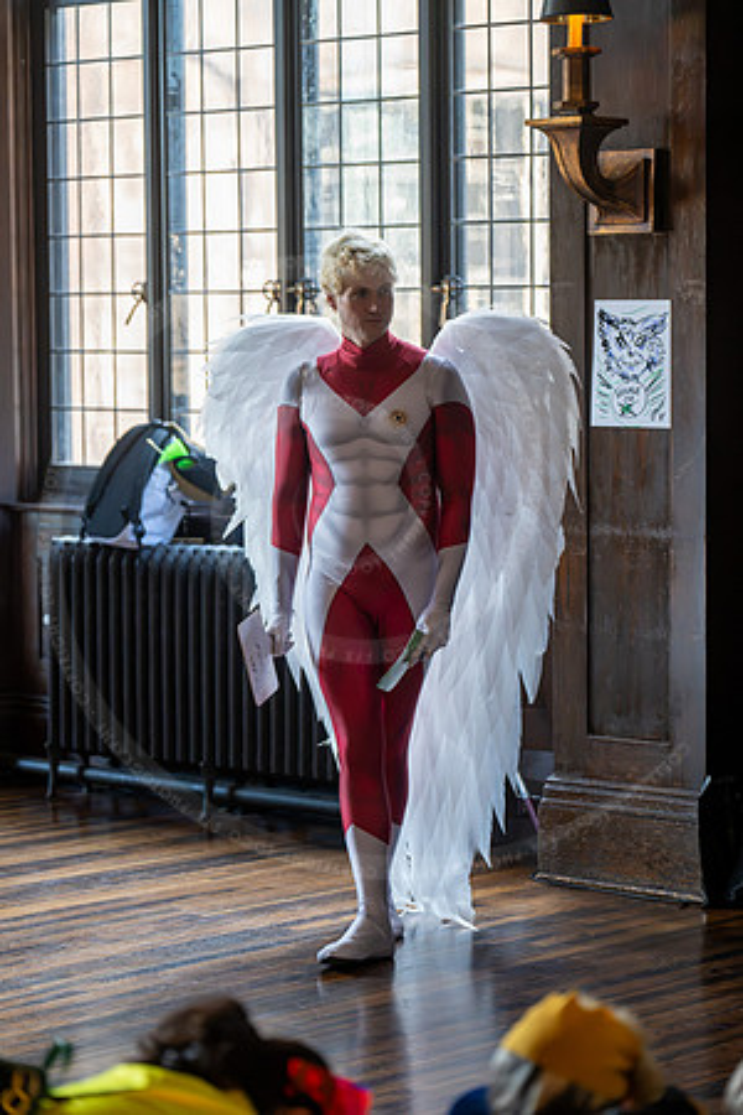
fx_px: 3188
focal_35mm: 103
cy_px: 558
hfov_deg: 13.3
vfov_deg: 19.8
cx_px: 372
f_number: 2.7
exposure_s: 1/400
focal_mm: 103
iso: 4000
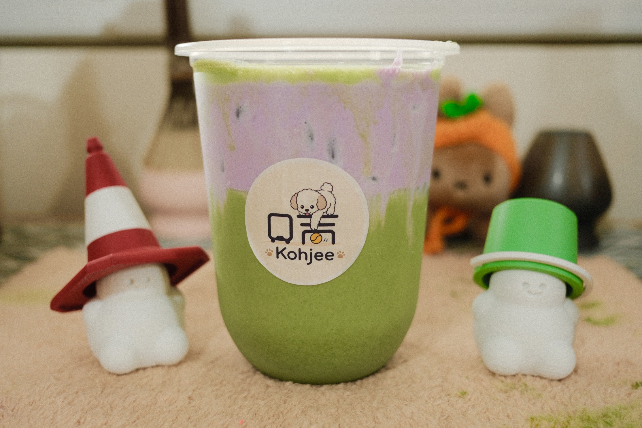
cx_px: 321
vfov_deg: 37.9
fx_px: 624
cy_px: 214
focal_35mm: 35
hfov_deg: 54.4
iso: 800
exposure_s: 1/27
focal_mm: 23
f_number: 2.8
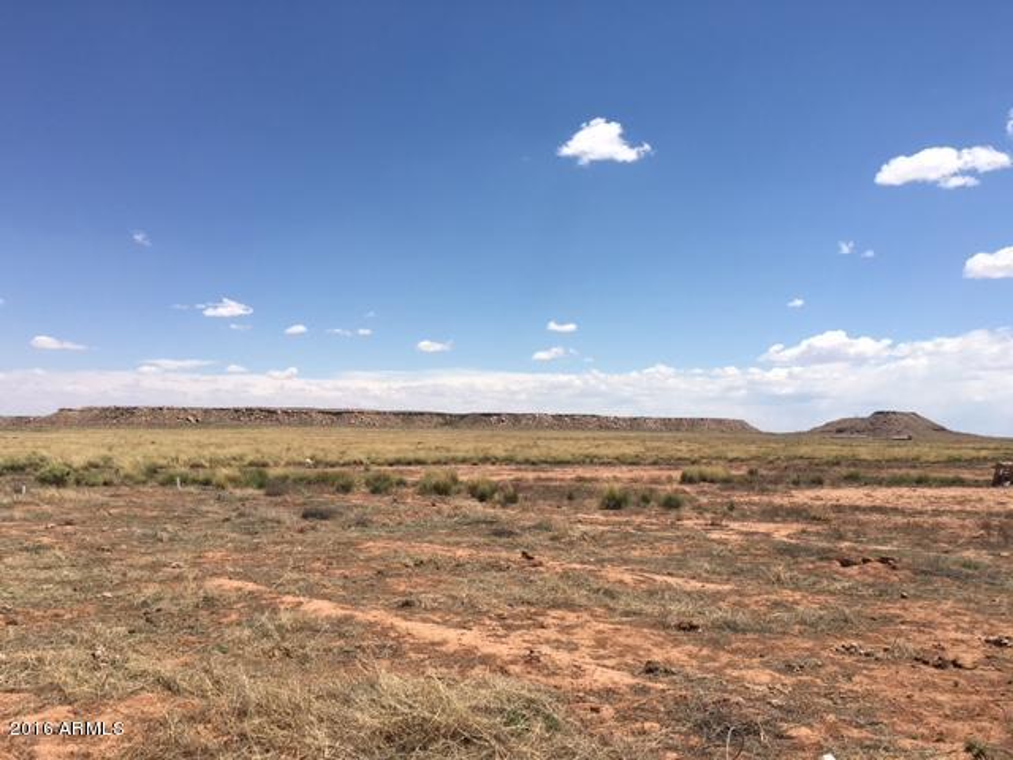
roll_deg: +0.4
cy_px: 380
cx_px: 506
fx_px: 849
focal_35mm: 29
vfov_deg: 48.2
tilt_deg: +5.2
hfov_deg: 61.7
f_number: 2.2
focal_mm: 4.15
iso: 25
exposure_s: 1/2747
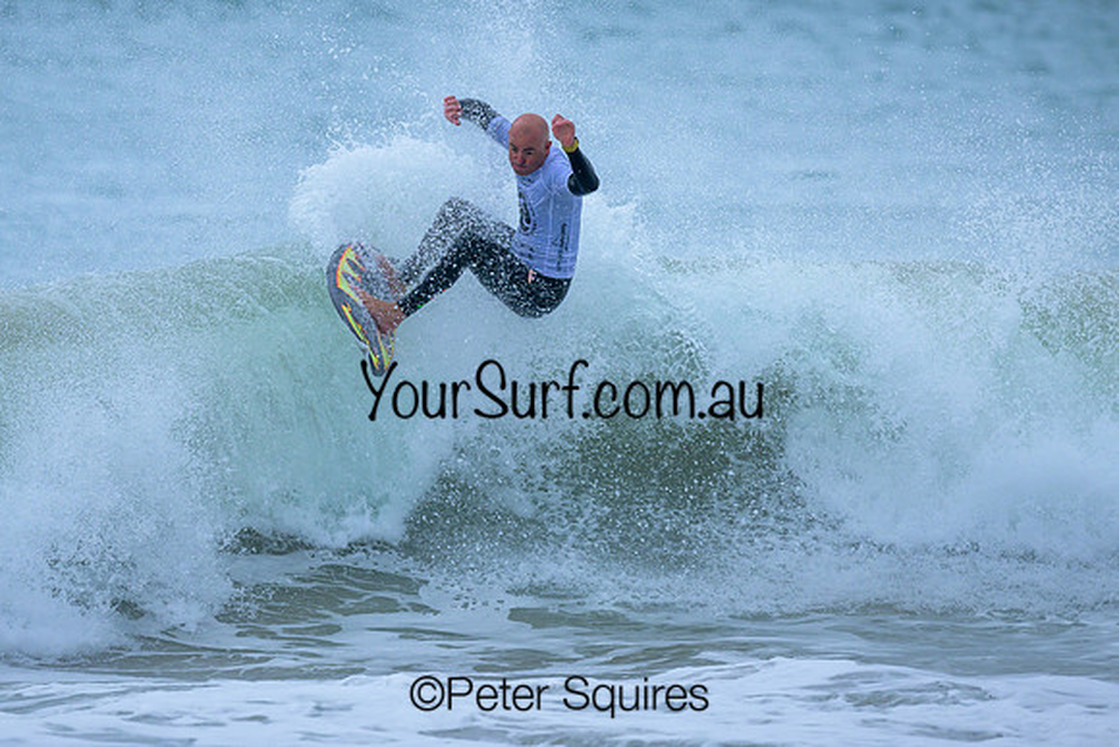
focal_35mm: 1100
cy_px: 302
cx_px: 452
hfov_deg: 1.9
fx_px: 34193
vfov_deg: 1.3
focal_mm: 800
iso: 500
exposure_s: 1/2000
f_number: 6.3
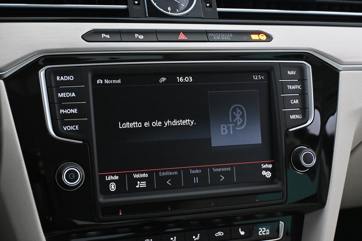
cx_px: 181
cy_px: 120
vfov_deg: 23.2
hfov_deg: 34.2
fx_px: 588
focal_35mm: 58
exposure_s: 1/60
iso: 9000
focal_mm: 39
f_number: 5.6
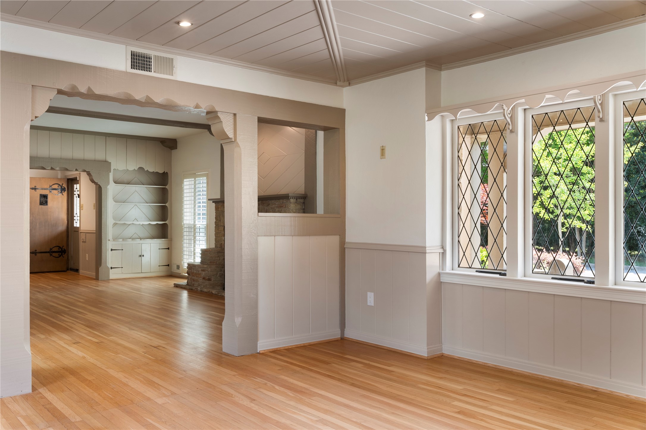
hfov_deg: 60.3
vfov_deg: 42.3
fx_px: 556
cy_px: 215
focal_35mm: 31
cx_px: 323
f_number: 10
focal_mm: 31
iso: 400
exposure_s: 1
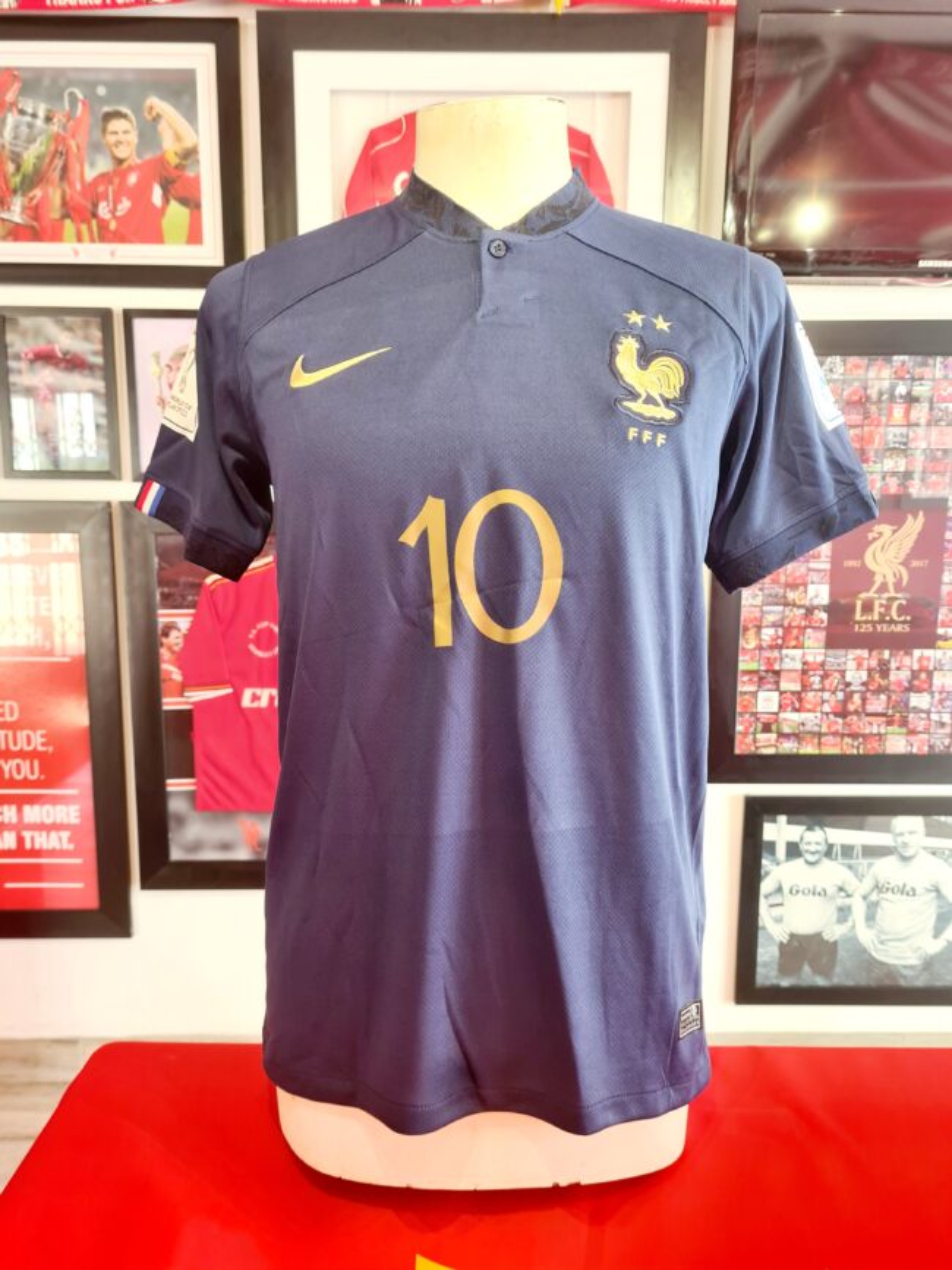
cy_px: 635
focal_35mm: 26
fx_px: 954
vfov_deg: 67.3
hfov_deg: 53.1
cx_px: 476
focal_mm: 5.4
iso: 80
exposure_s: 1/50
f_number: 1.8
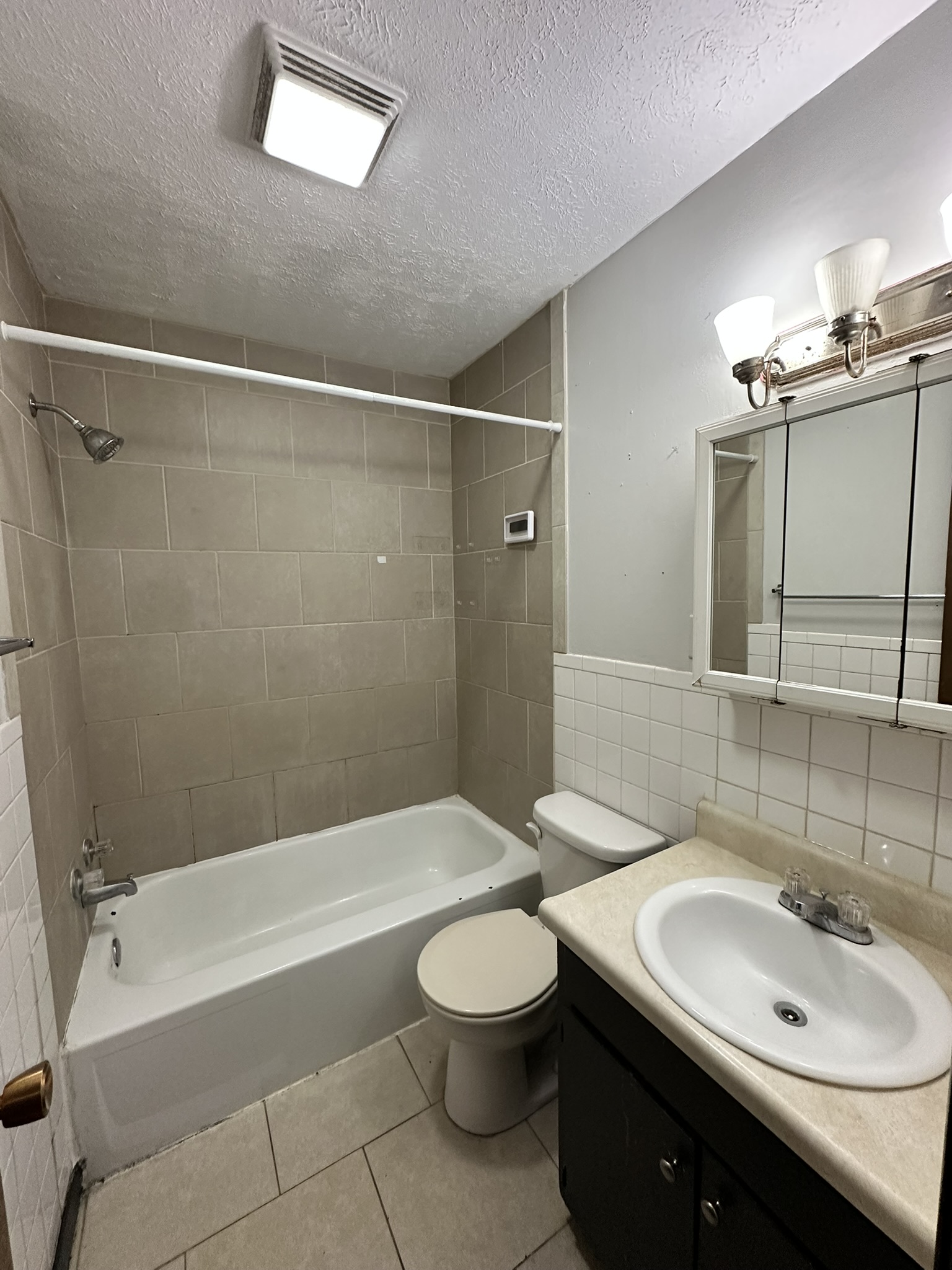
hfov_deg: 85.7
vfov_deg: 102.1
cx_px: 476
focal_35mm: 14
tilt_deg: -5.4
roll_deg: +1.1
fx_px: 513
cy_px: 635
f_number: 2.2
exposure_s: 1/120
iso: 320
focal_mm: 2.22
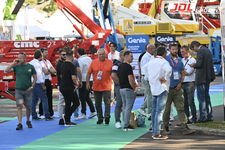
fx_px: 1311
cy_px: 75
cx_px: 112
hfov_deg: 9.8
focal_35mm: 210
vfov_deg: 6.5
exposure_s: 1/320
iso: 400
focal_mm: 210
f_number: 6.3
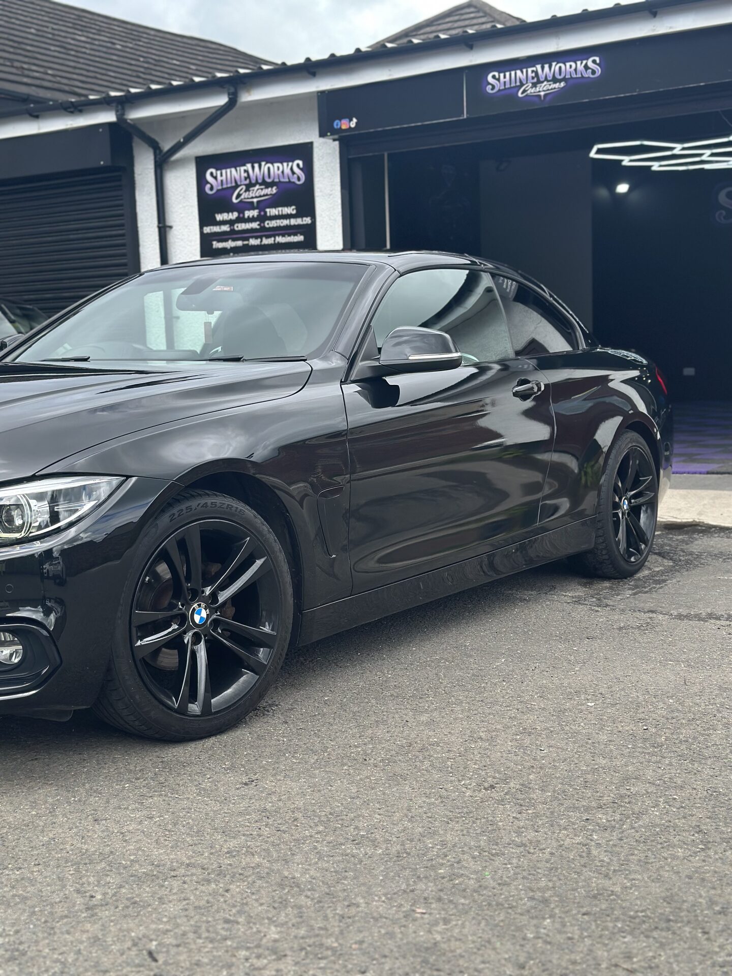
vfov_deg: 39.7
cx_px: 366
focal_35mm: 48
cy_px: 488
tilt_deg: -5.2
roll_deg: +1.6
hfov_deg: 30.3
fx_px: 1353
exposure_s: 1/1030
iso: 80
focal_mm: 6.86
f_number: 1.78
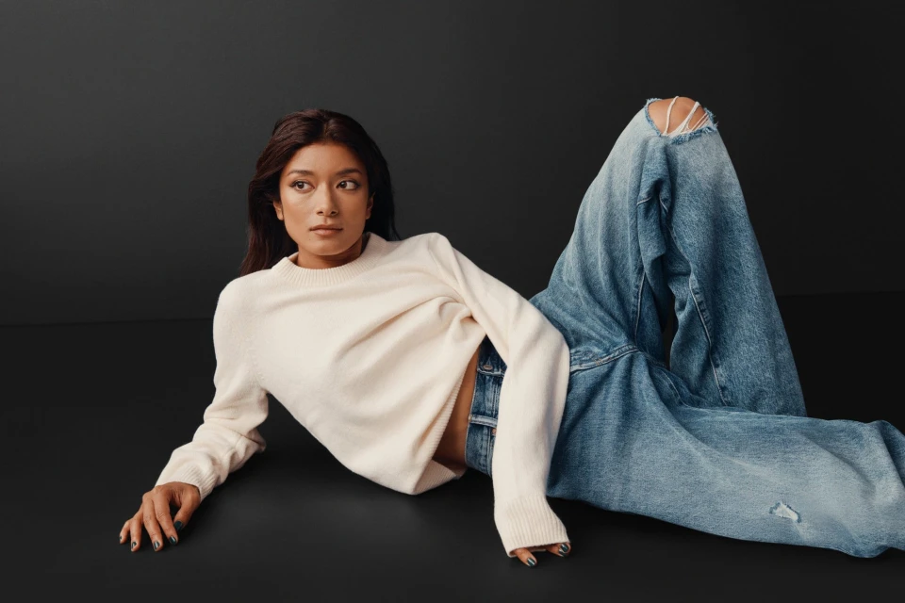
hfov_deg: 50.7
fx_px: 955
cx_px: 452
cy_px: 302
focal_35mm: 38
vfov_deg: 35.1
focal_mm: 38
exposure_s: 1/125
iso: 200
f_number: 7.1
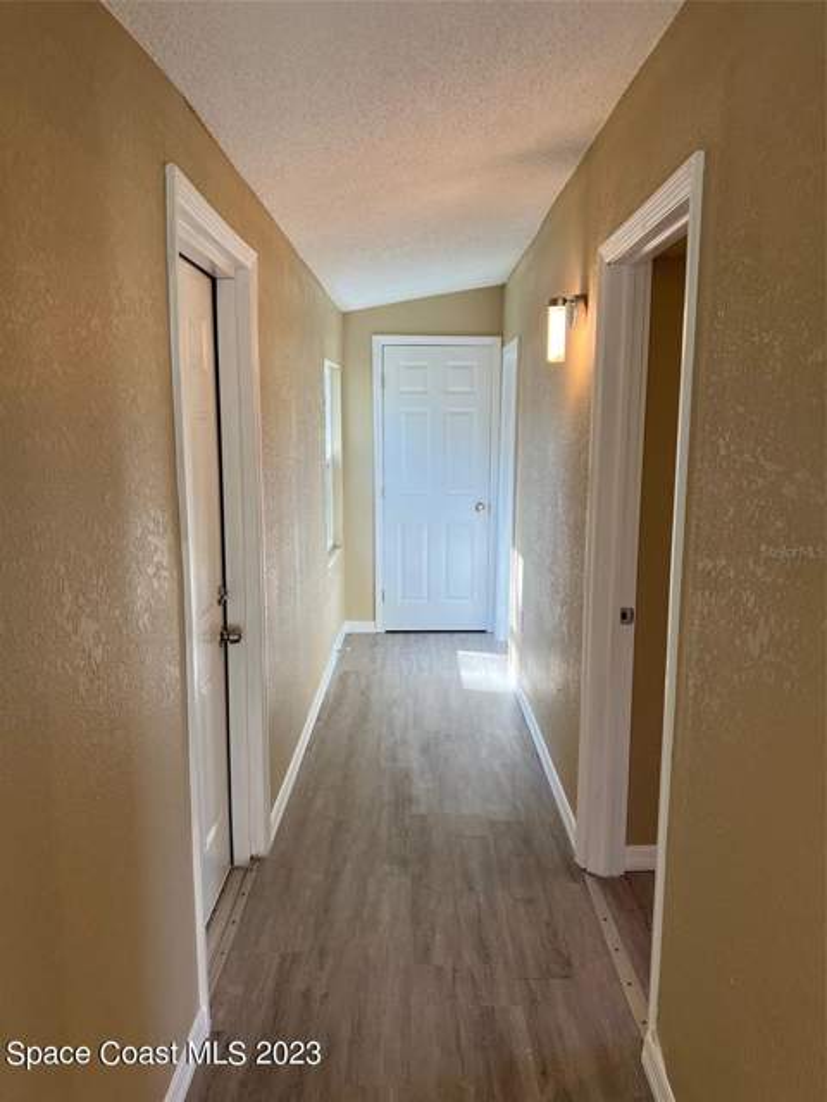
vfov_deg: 67.3
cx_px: 414
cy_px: 551
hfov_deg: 53.1
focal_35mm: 26
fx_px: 828
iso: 64
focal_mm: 5.7
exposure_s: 1/143
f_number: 1.5
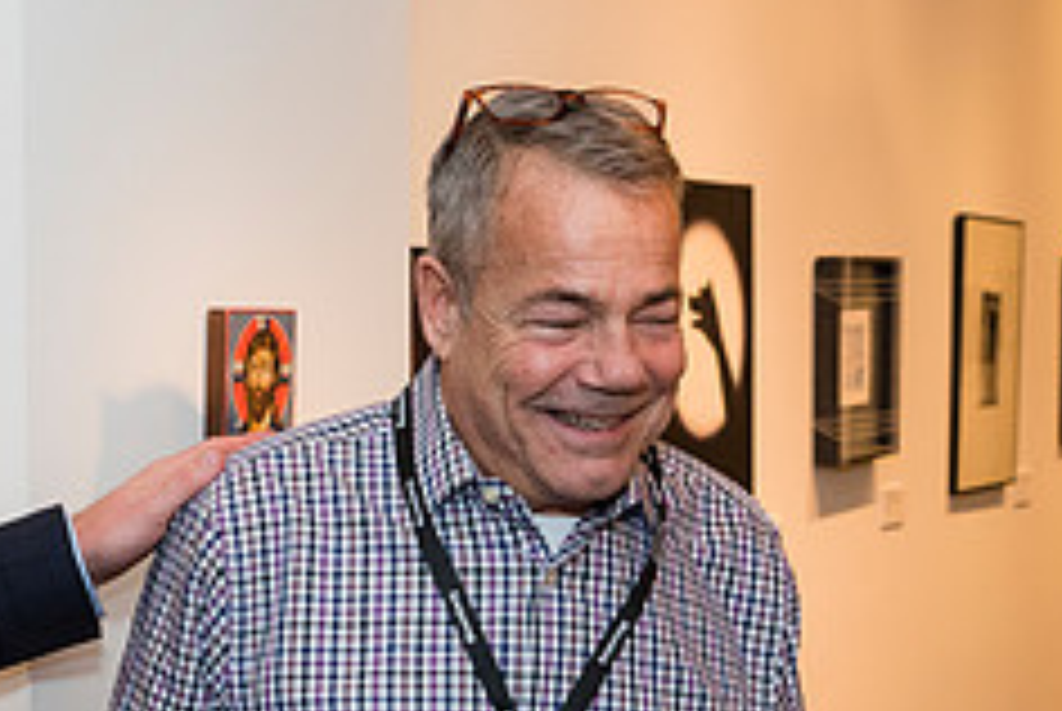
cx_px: 179
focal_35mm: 82
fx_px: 2422
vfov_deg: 16.6
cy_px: 520
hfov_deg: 24.3
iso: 800
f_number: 5
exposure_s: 1/125
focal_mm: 32
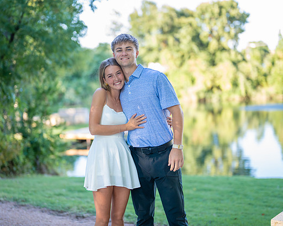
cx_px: 134
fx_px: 527
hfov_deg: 30.0
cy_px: 114
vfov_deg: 24.2
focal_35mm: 63
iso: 320
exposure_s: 1/1000
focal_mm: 50
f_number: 1.2
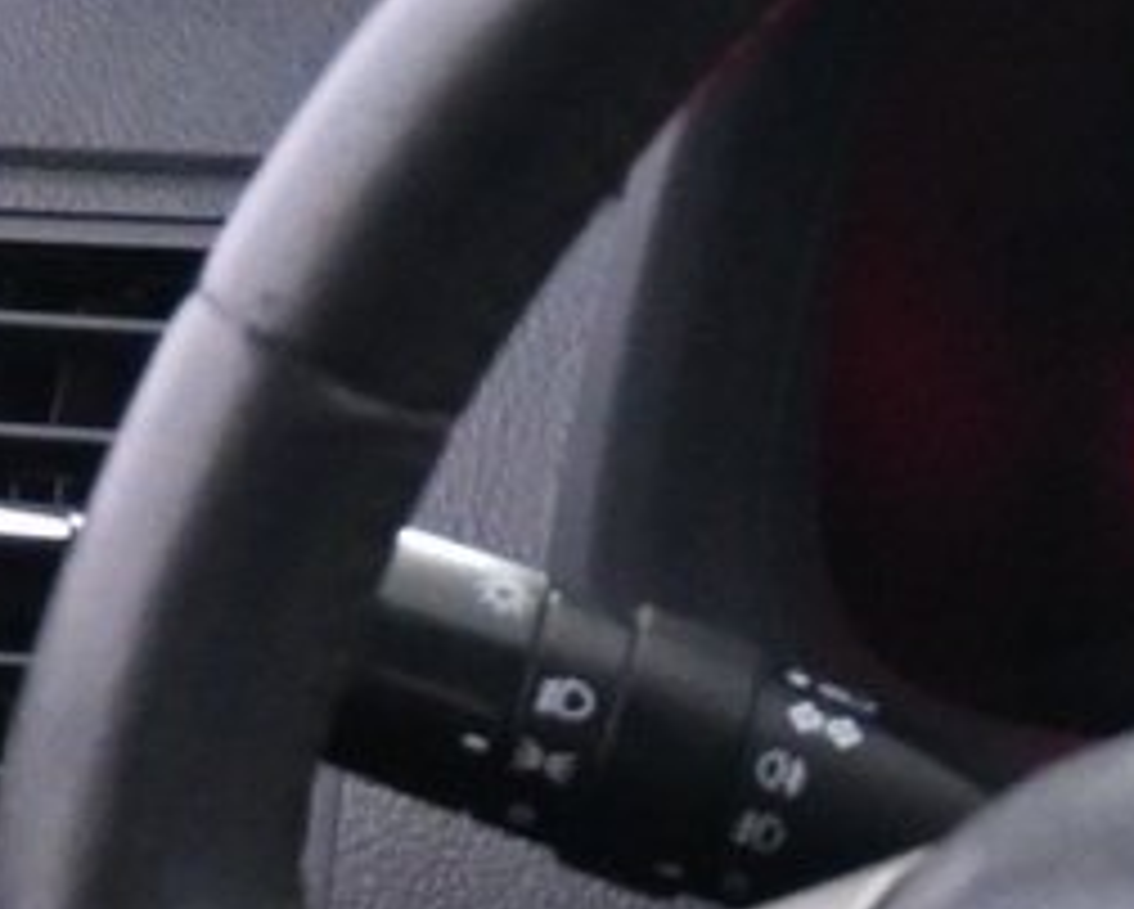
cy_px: 1269
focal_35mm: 240
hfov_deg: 7.9
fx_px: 8045
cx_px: 1670
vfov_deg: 6.4
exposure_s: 1/40
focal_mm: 26.5
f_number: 4.5
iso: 4000
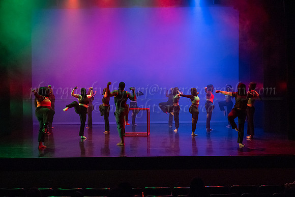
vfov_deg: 24.7
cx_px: 140
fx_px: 450
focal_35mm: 55
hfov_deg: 36.3
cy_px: 101
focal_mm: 52
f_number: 2.8
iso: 4000
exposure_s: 1/320
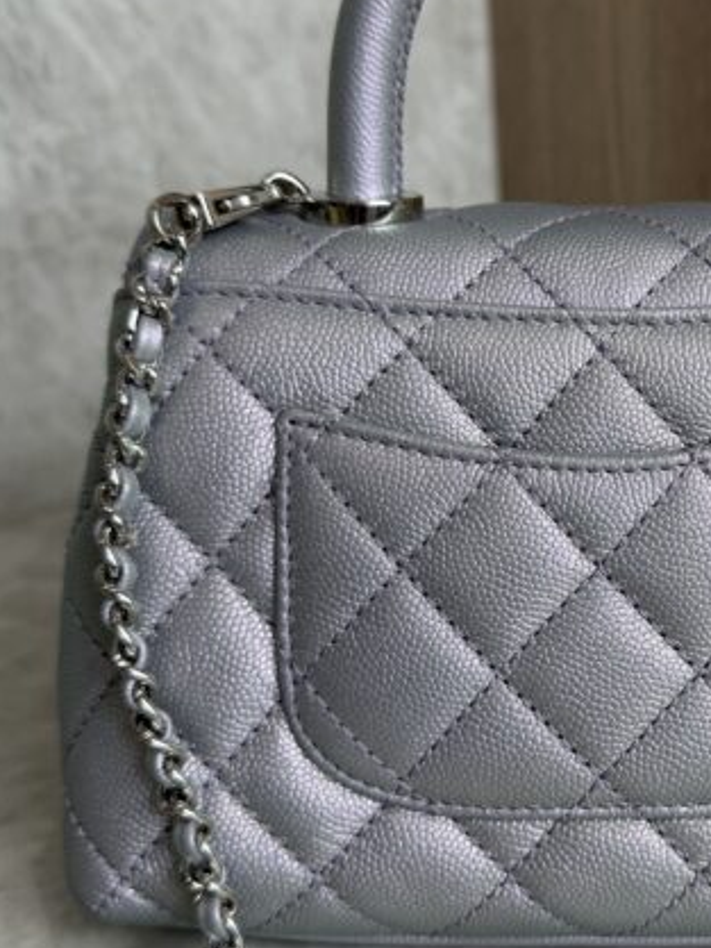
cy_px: 489
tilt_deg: -17.8
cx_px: 636
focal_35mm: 46
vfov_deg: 41.2
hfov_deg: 30.2
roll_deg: +0.4
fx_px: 1259
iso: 50
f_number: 1.78
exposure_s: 1/142
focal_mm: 6.76
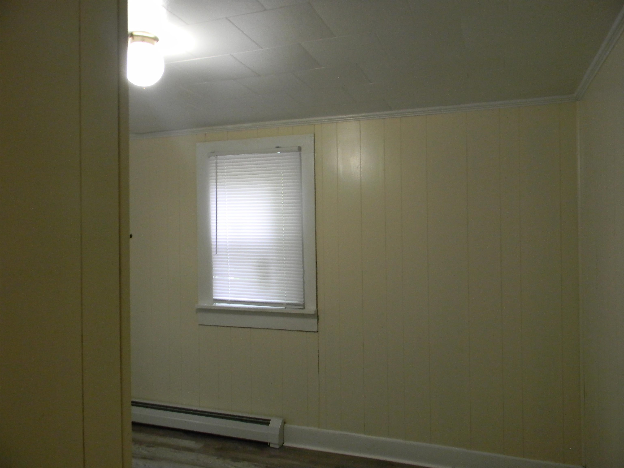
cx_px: 312
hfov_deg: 63.4
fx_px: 505
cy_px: 234
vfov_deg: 49.7
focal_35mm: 28
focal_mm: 5
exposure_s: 1/30
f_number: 3.5
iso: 351
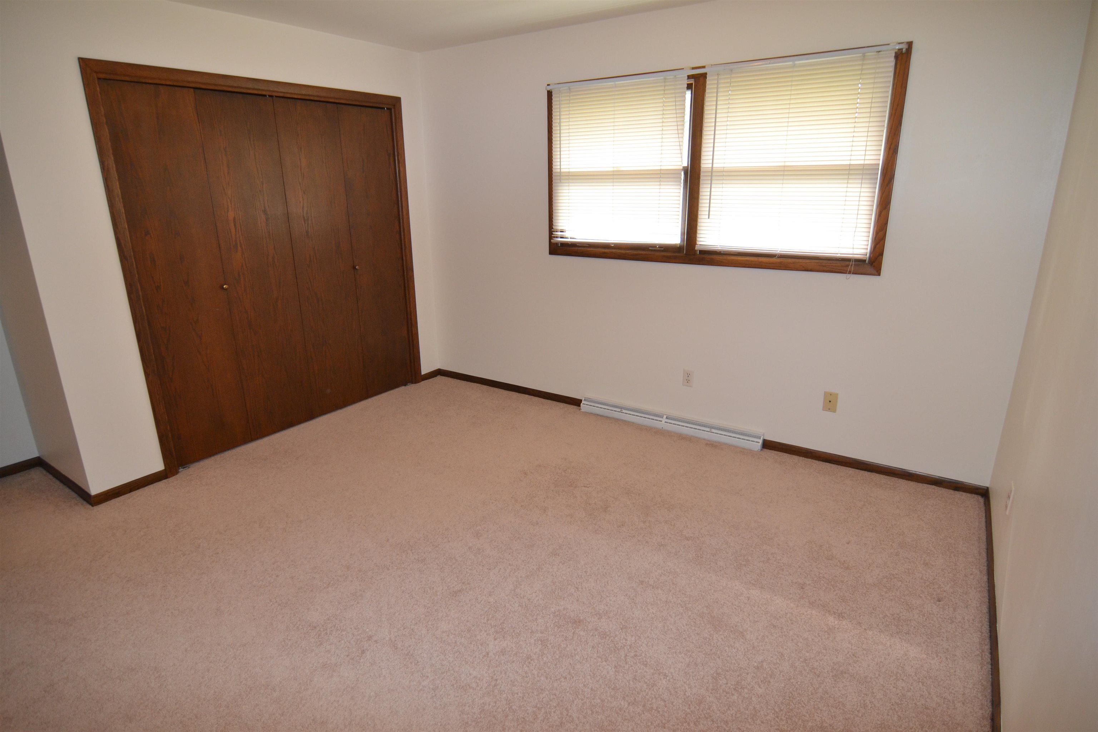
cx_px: 549
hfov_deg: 90.0
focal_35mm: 18
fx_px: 549
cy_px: 366
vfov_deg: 67.4
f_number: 4
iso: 640
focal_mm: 12
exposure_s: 1/60
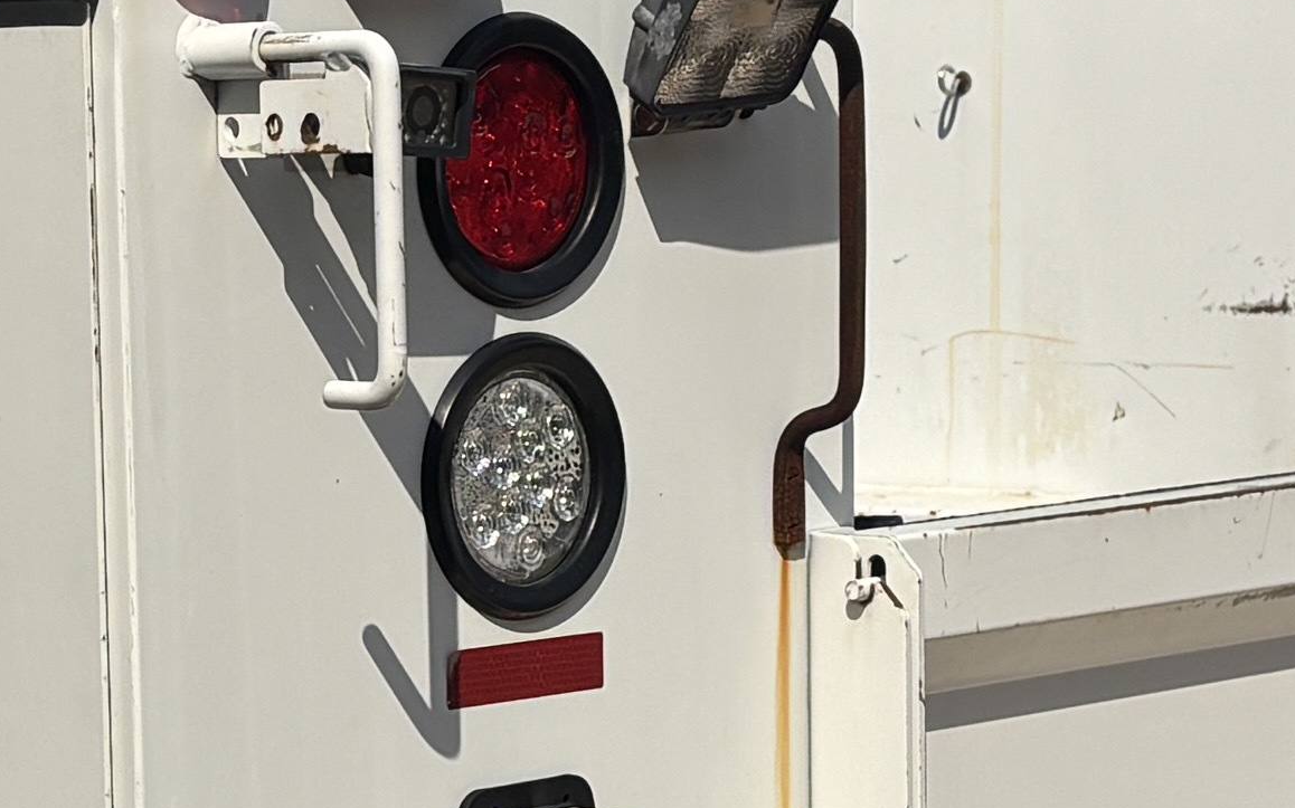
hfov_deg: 15.2
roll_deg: +1.5
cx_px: 117
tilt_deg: -9.7
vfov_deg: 9.5
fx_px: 4798
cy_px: 856
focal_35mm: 136
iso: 50
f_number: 1.6
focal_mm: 5.96
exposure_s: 1/9901
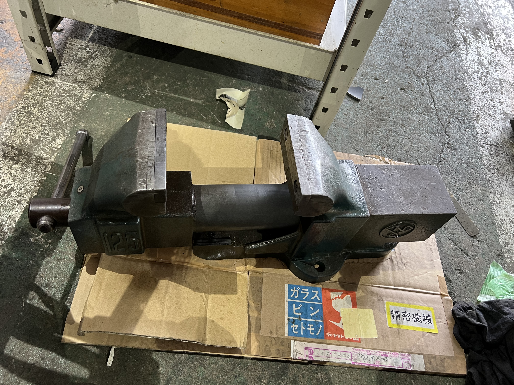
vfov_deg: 53.1
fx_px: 386
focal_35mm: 26
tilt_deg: -56.4
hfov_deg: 67.3
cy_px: 192
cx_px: 257
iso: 200
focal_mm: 5.7
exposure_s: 1/60
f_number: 1.5
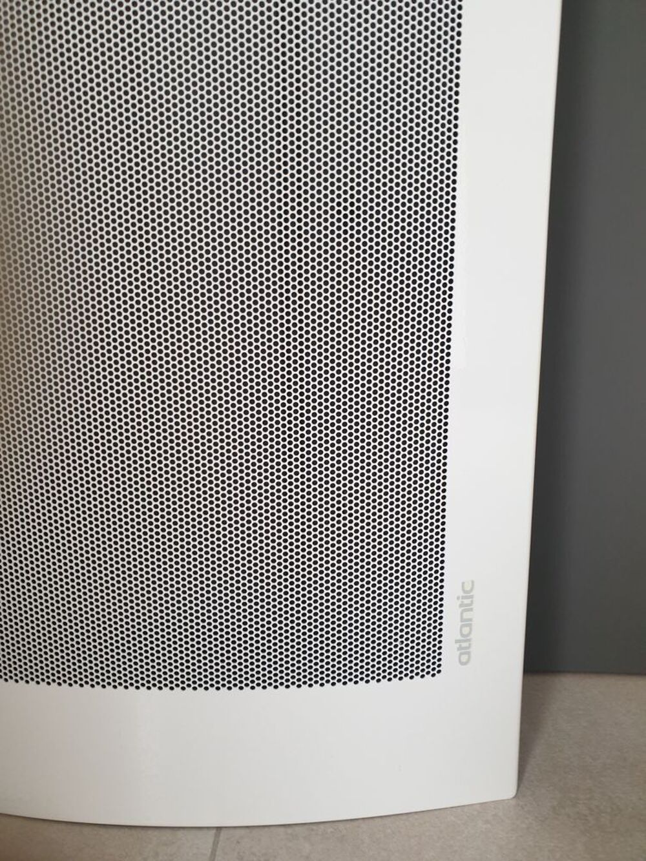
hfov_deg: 53.1
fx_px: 647
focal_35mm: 26
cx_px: 323
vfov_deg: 67.3
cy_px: 430
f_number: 2.4
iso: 125
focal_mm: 4.3
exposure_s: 1/50
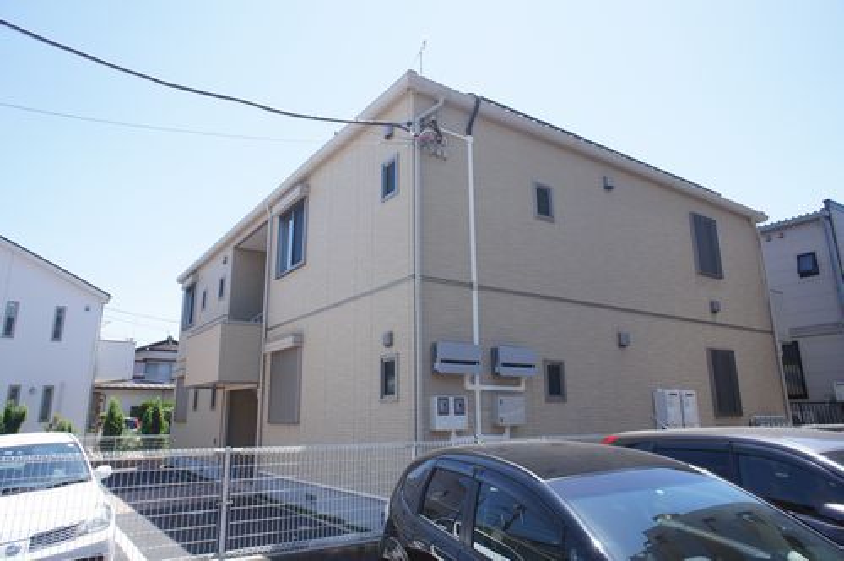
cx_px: 422
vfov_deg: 53.0
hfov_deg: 73.8
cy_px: 280
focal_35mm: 24
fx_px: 562
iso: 200
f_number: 7.1
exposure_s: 1/200
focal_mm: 16
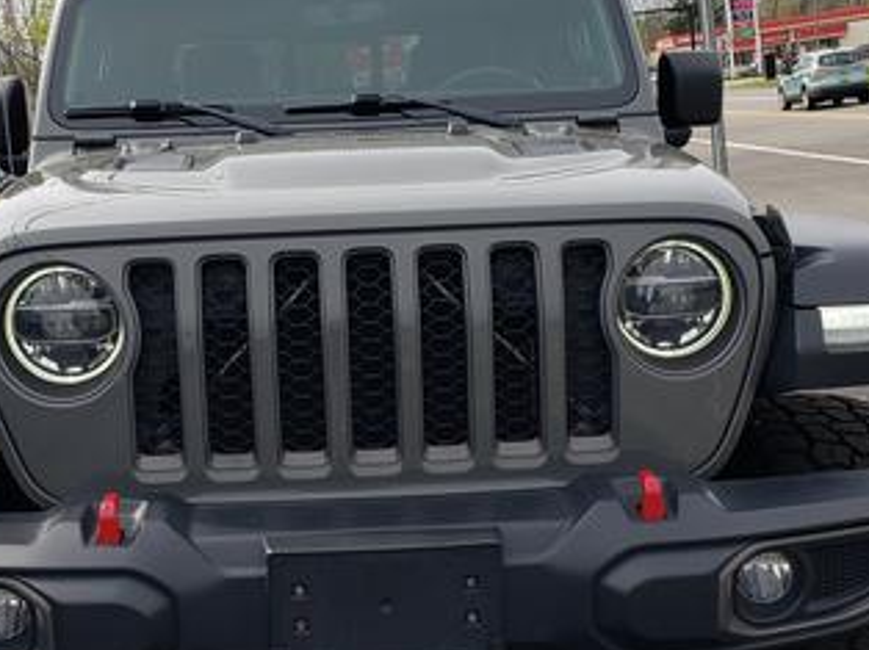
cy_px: 376
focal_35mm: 53
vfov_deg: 27.5
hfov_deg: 36.1
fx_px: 1329
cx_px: 357
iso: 50
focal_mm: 4.3
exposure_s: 1/976
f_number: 2.4
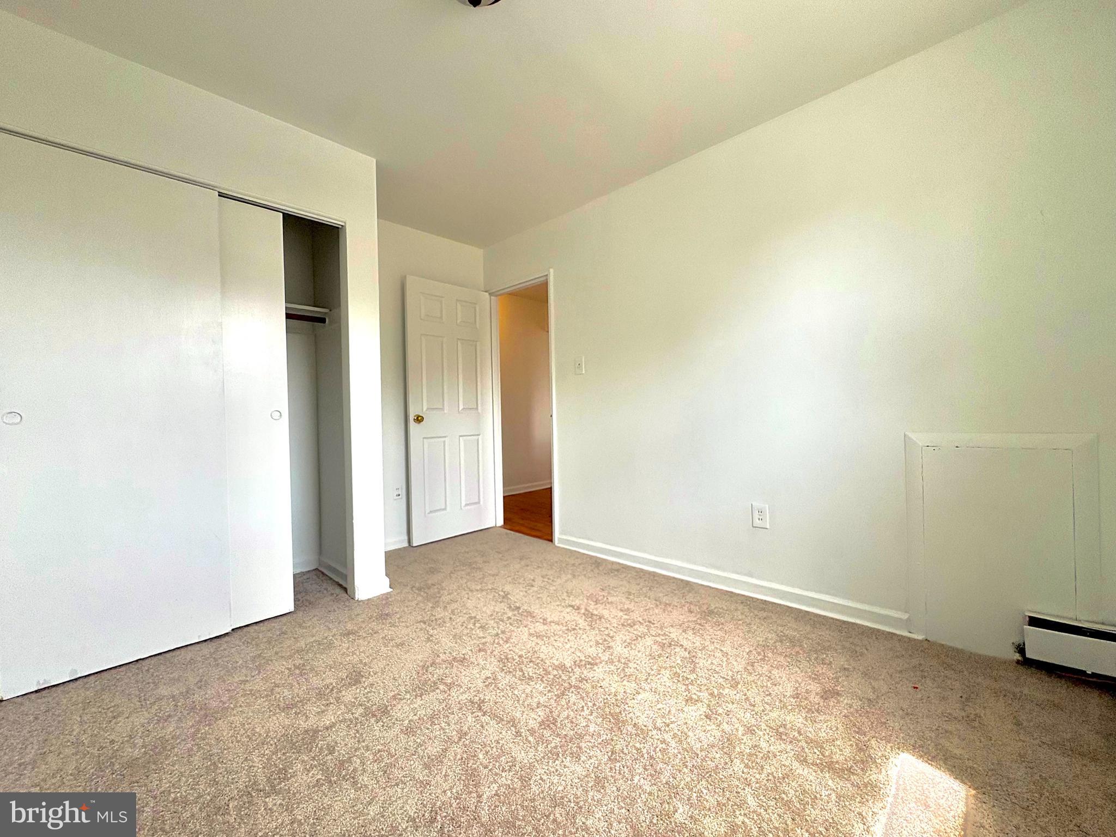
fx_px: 451
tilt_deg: -0.2
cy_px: 418
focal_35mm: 14
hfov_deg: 102.1
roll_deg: +1.1
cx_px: 558
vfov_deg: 85.7
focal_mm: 2.22
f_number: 2.2
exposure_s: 1/224
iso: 40
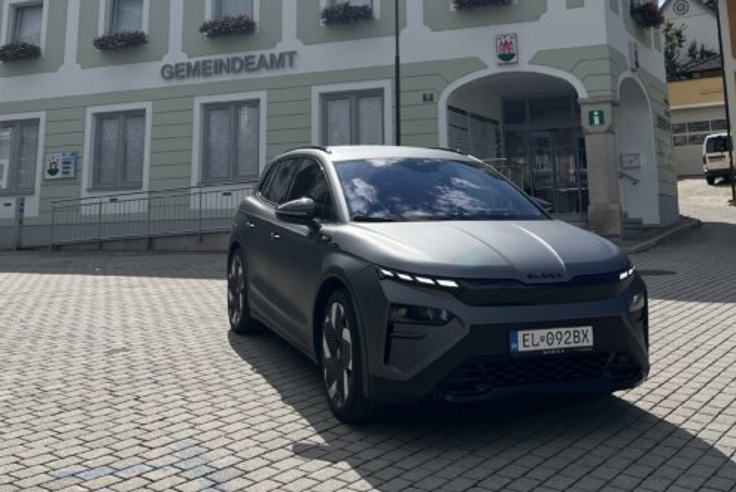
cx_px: 399
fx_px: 859
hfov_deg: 46.3
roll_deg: +0.9
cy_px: 45
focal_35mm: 42
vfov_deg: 30.5
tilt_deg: +11.9
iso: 50
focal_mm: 5.1
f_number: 1.6
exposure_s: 1/10870
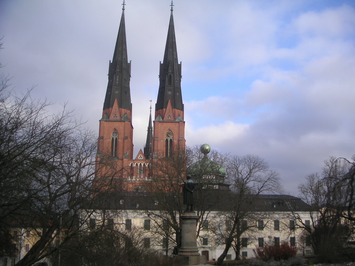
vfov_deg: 37.7
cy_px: 133
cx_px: 178
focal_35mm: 38
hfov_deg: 49.0
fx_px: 390
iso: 50
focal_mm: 6
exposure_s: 1/350
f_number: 2.8
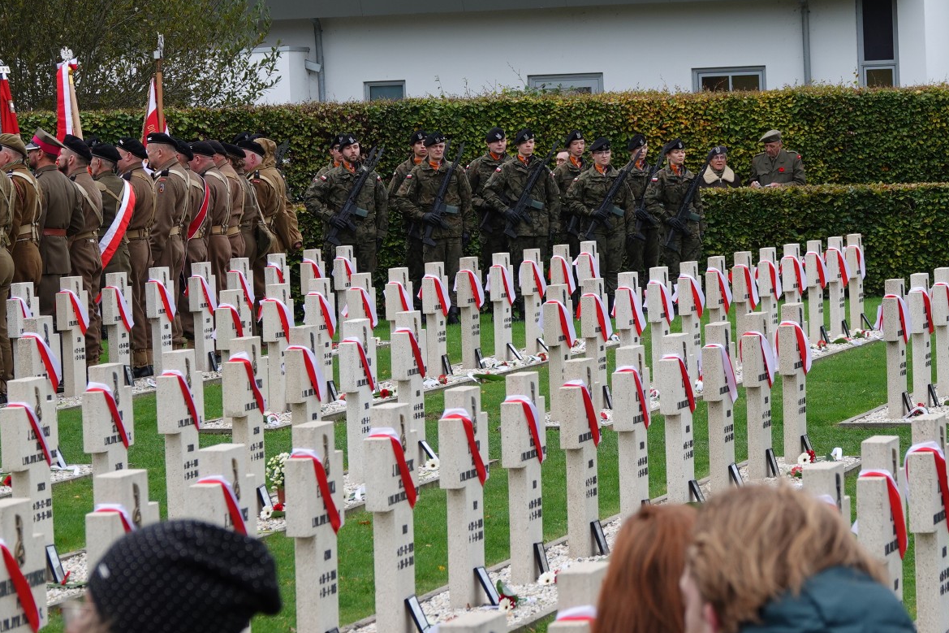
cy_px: 313
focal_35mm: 176
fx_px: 4639
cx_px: 617
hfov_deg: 11.7
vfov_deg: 7.8
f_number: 4
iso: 100
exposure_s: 1/200
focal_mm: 46.41
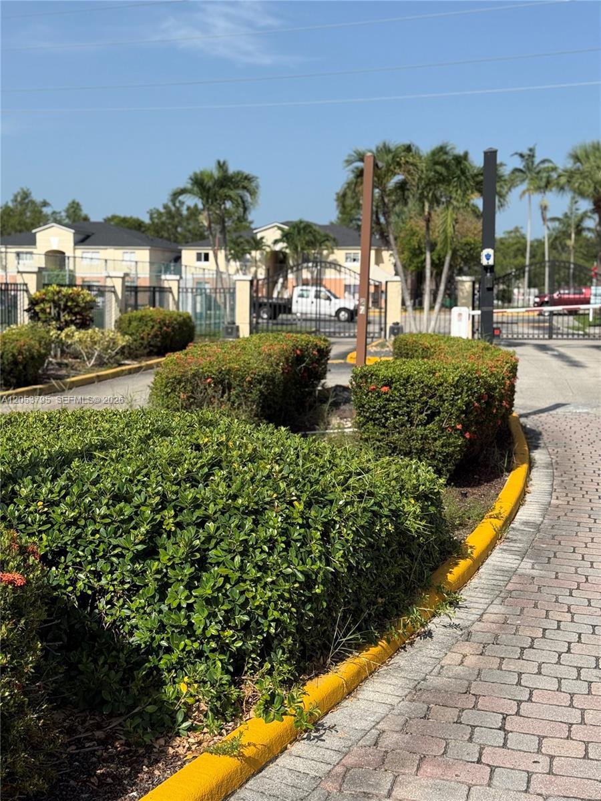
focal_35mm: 48
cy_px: 400
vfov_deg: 39.7
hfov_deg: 30.3
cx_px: 300
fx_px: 1111
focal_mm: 6.76
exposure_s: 1/5208
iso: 64
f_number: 1.78
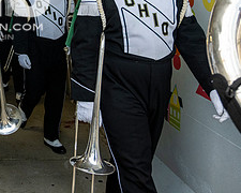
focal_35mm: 58
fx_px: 414
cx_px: -31
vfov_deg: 24.7
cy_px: -11
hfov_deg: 29.0
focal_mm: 24
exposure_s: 1/800
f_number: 4
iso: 1600
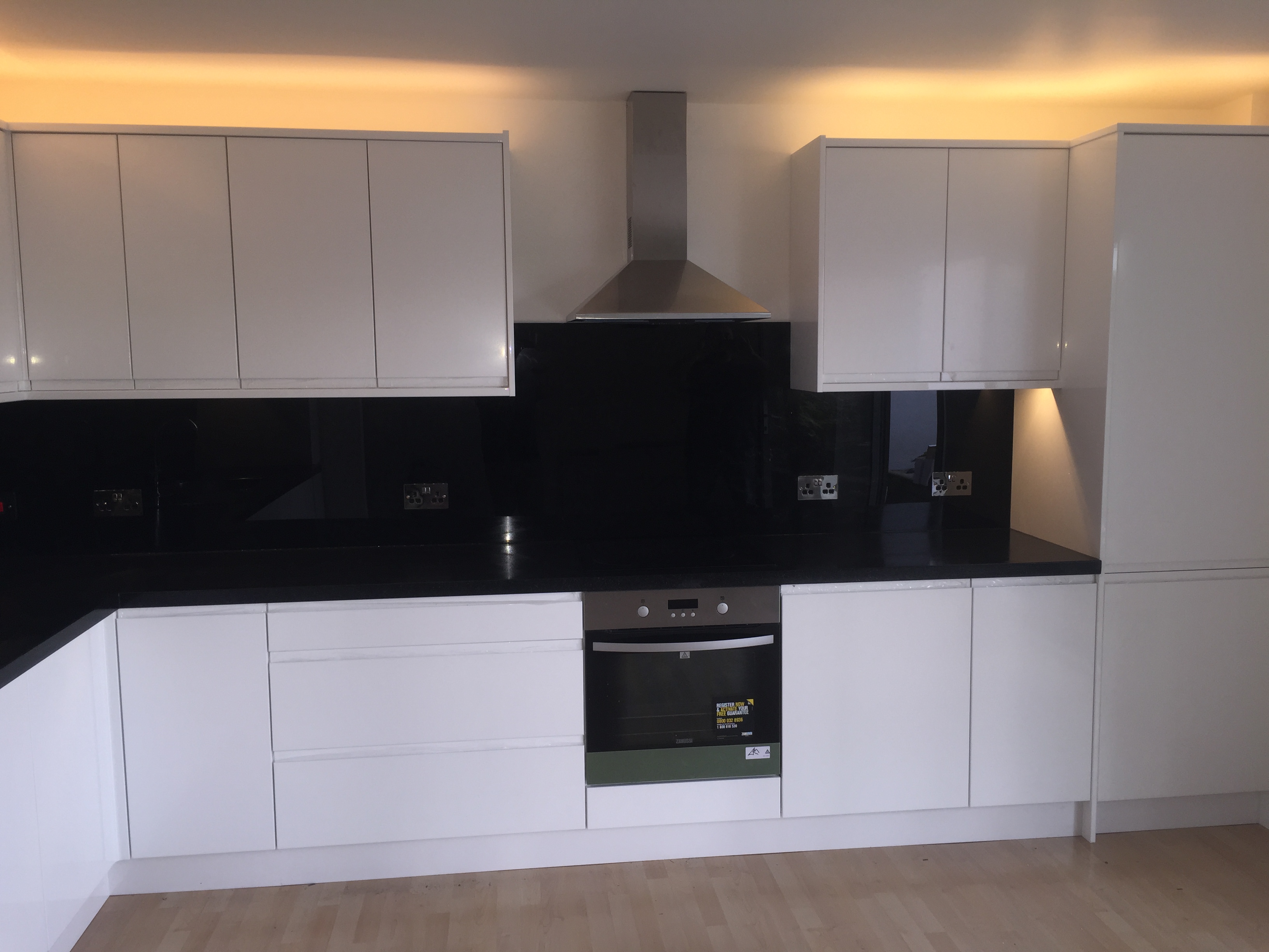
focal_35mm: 29
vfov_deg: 48.2
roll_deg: -0.4
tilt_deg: -6.5
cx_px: 634
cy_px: 476
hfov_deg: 61.7
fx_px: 1063
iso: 32
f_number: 2.2
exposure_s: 1/34
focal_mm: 4.15
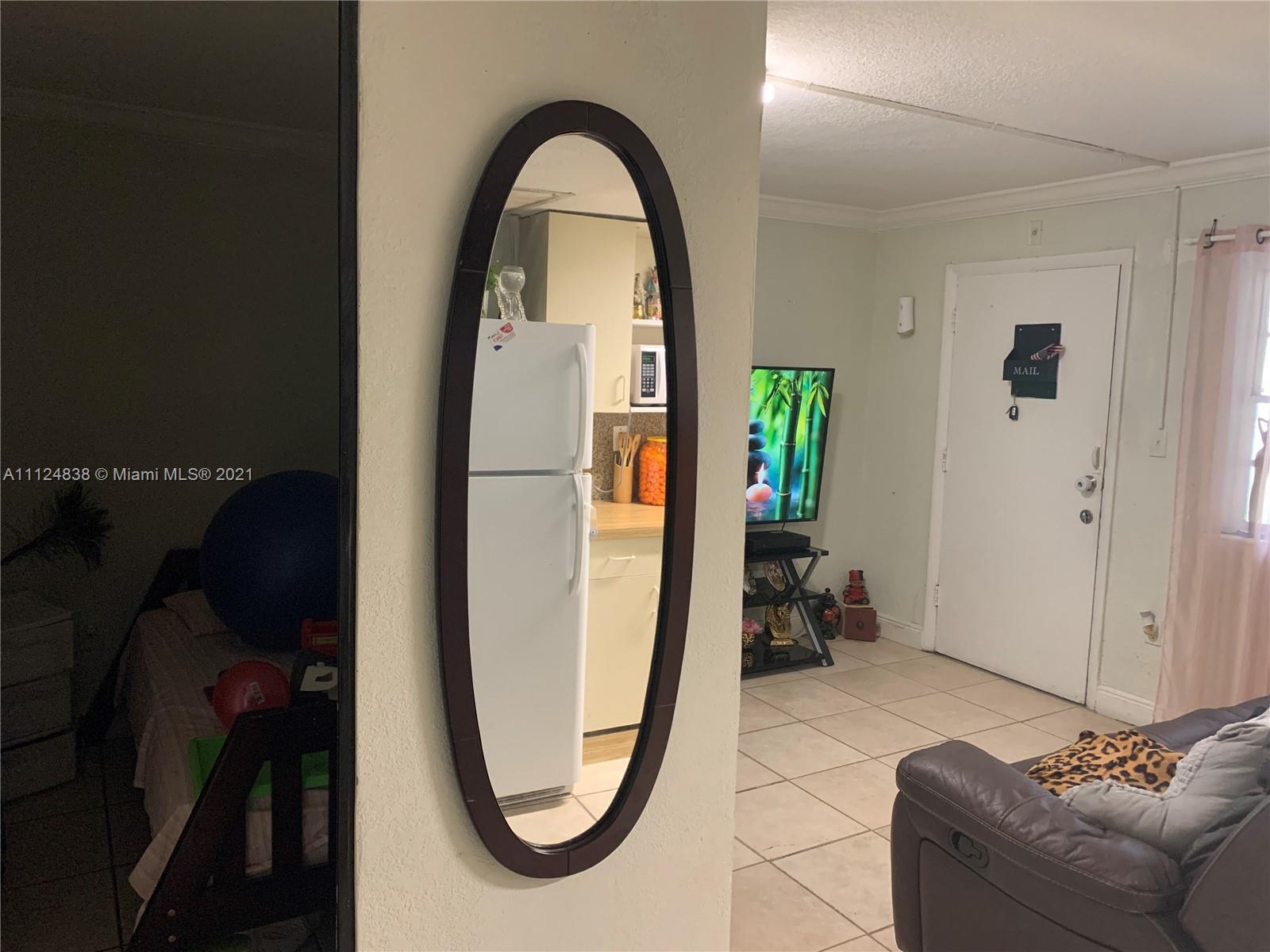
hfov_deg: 67.3
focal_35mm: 26
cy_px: 476
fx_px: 954
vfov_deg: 53.1
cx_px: 635
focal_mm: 4.25
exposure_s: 1/60
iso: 320
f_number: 1.8
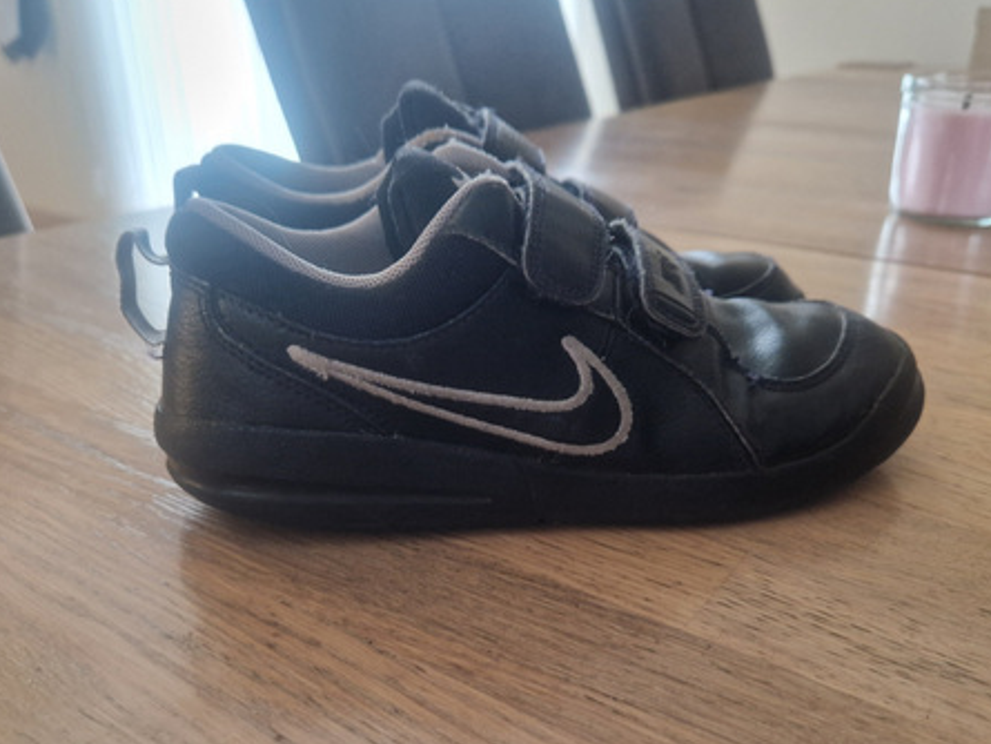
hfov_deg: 58.2
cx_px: 550
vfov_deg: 45.3
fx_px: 888
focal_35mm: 31
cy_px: 432
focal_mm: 5.4
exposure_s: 1/50
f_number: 1.8
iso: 640
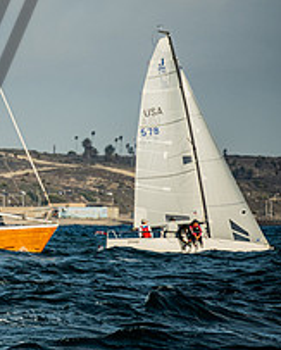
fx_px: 6400
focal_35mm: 617
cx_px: -264
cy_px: 64
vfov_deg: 3.1
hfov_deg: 2.5
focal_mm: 200
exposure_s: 1/800
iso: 250
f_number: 6.3
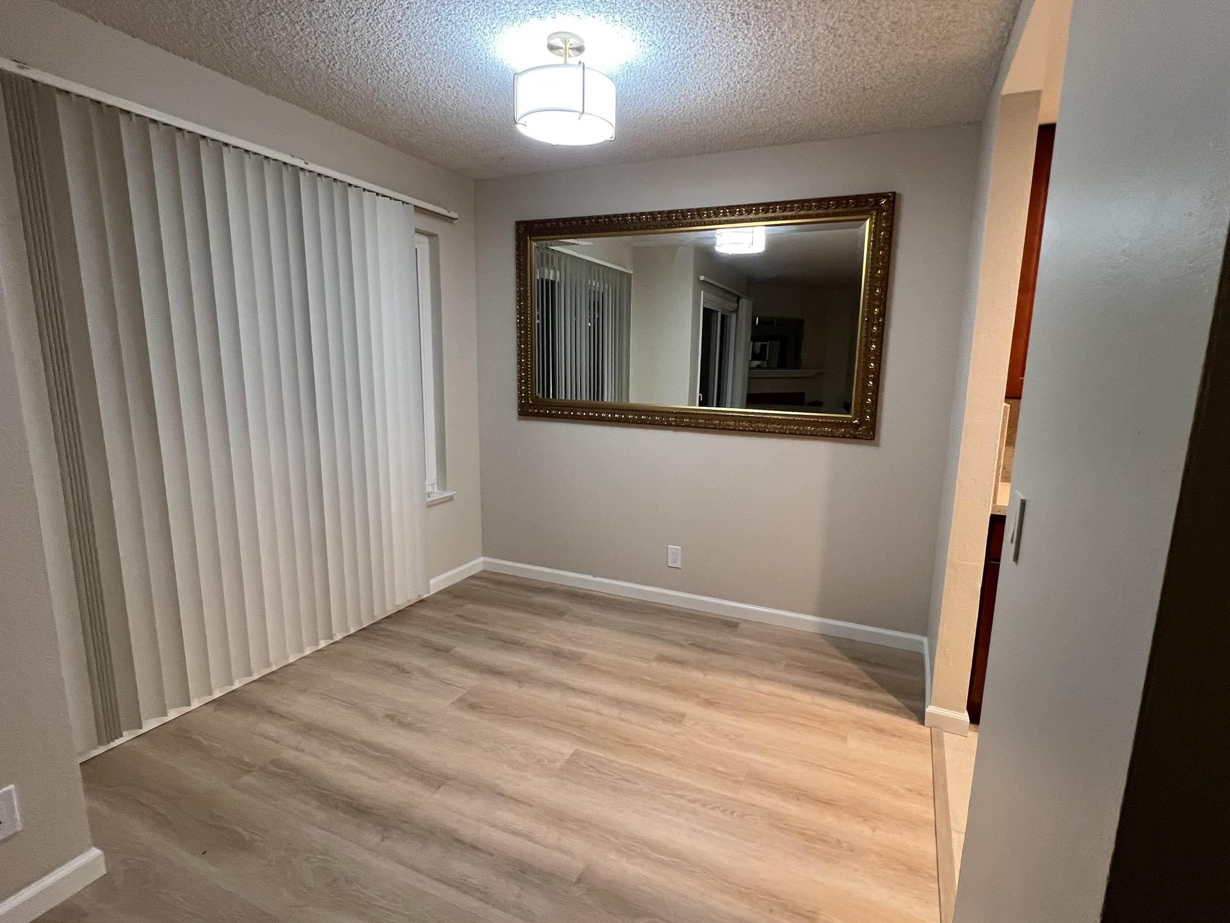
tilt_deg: -10.4
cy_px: 468
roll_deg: -1.5
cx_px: 642
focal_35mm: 16
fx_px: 569
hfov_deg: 94.4
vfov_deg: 78.1
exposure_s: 1/60
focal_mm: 1.57
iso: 250
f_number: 1.8
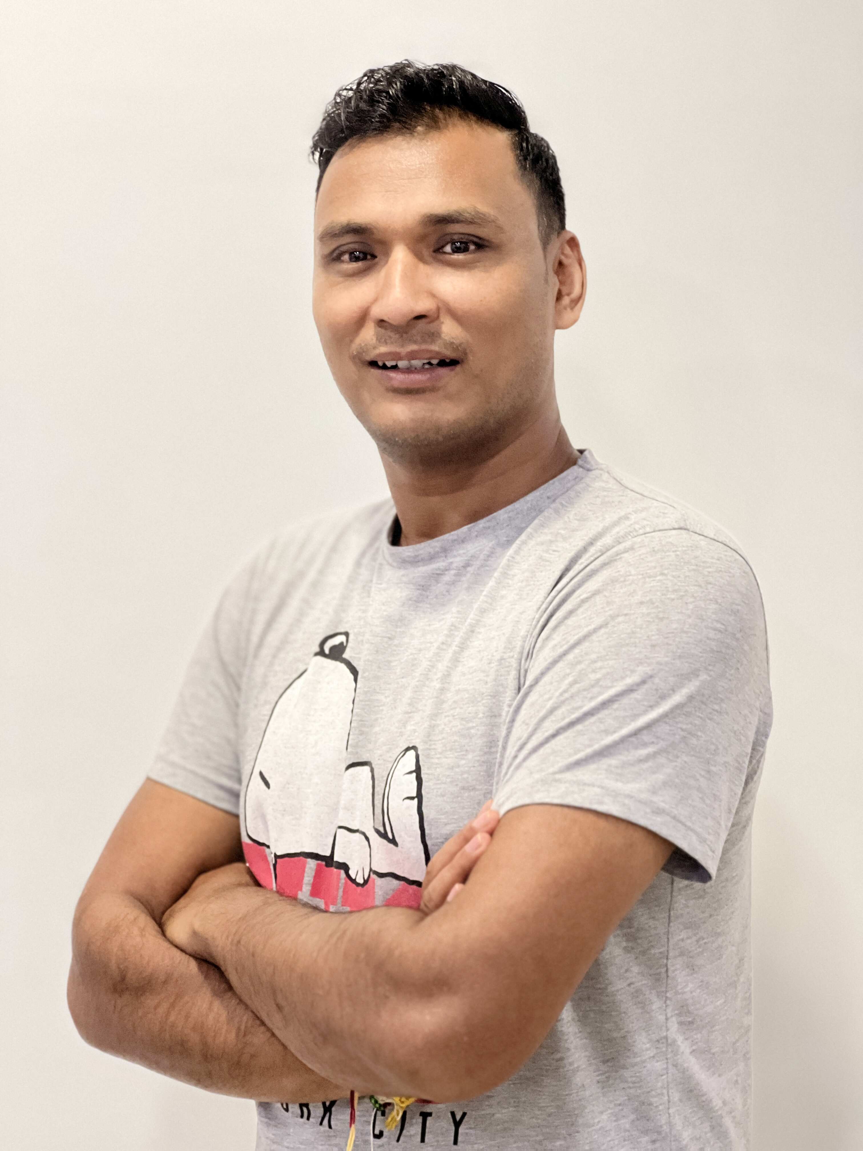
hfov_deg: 19.1
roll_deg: -1.7
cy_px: 576
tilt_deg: -1.7
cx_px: 432
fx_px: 2560
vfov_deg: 25.3
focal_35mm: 77
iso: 400
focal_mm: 9
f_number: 2.8
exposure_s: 1/20
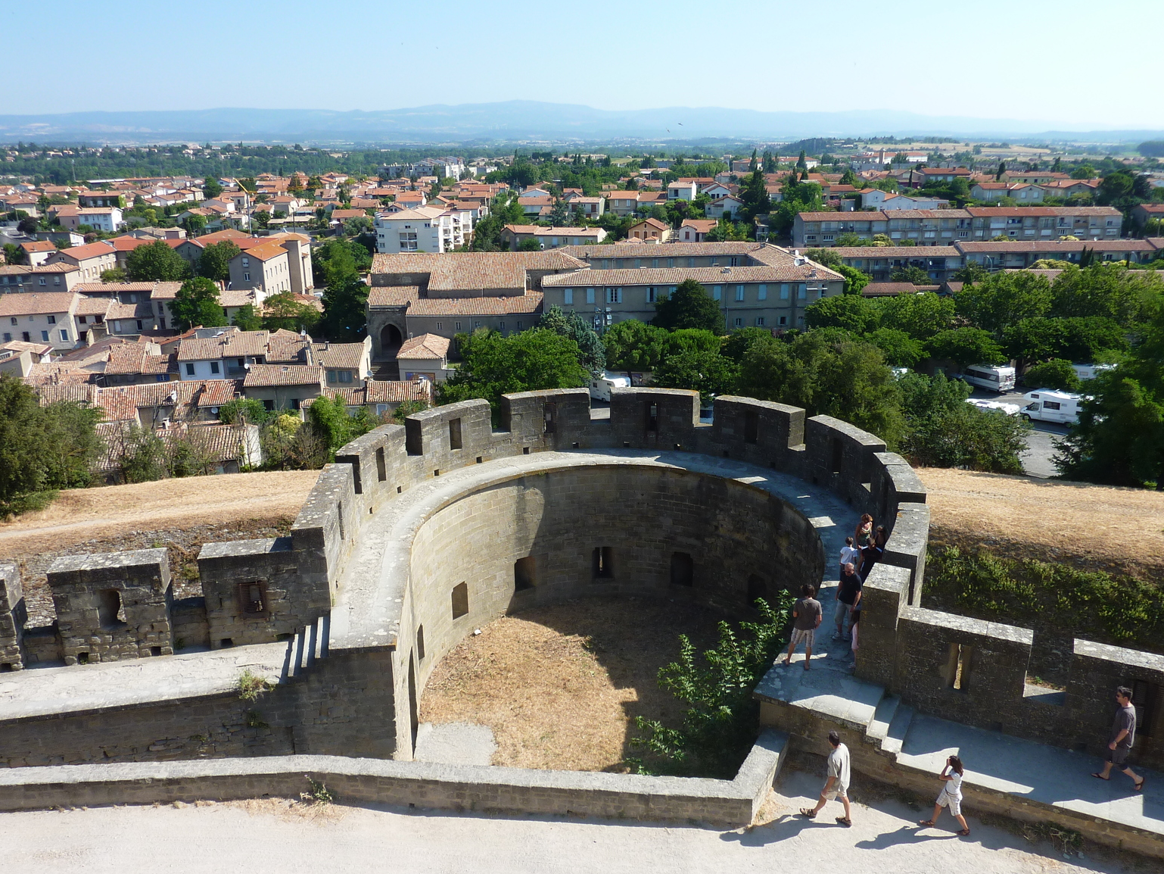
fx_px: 874
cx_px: 580
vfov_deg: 53.1
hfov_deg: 67.3
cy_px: 451
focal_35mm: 26
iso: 80
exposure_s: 1/500
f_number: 4
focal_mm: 4.1
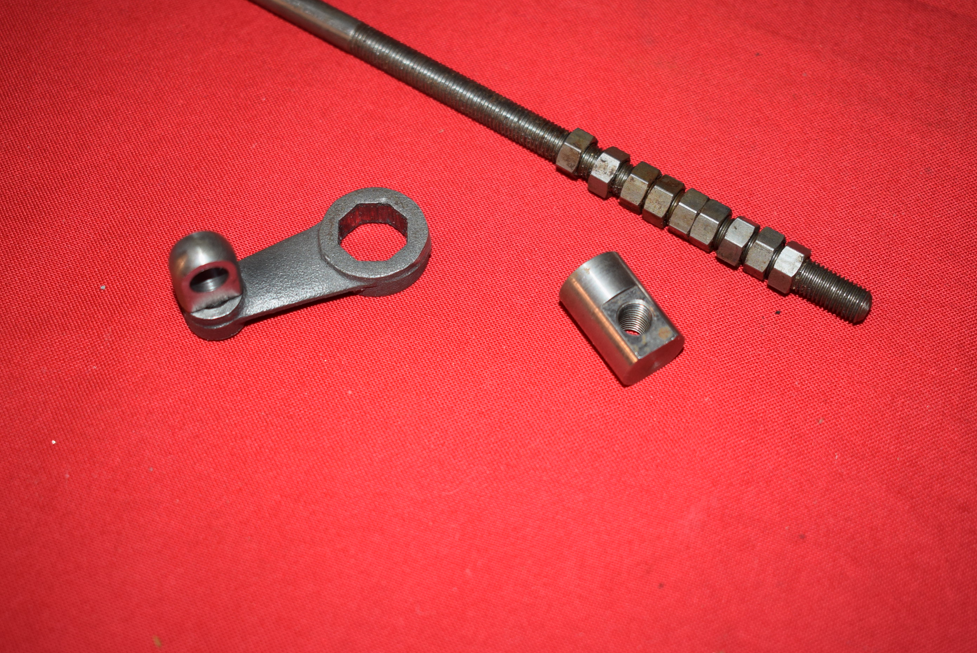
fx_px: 1494
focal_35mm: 55
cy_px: 308
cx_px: 492
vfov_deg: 24.7
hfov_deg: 36.2
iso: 360
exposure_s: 1/60
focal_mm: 34
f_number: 4.5
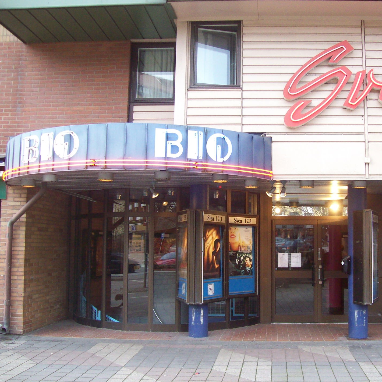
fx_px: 537
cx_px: 248
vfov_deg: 39.2
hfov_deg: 38.8
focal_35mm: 43
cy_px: 190
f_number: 2.7
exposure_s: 1/77.5
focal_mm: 6
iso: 200
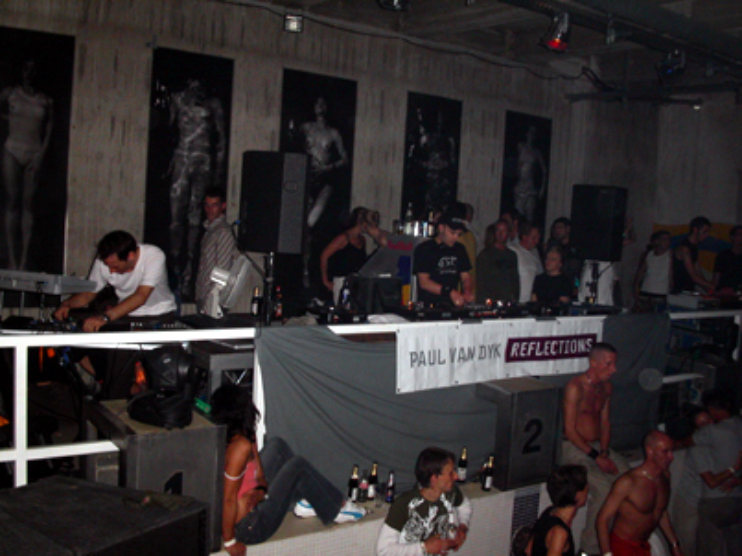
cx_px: 371
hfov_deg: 49.0
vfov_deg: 37.7
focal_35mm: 38
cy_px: 278
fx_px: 814
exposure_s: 1/30
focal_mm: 7.8
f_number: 2.8
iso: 200
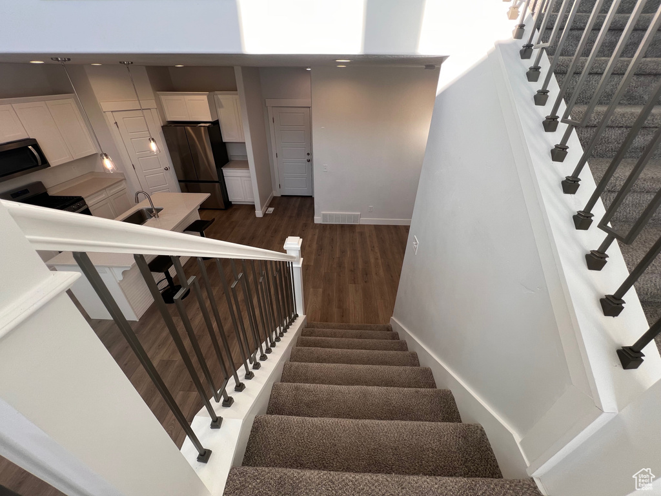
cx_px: 330
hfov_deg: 106.2
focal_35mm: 13
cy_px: 248
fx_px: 248
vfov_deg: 89.9
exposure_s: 1/120
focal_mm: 1.57
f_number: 1.8
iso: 40
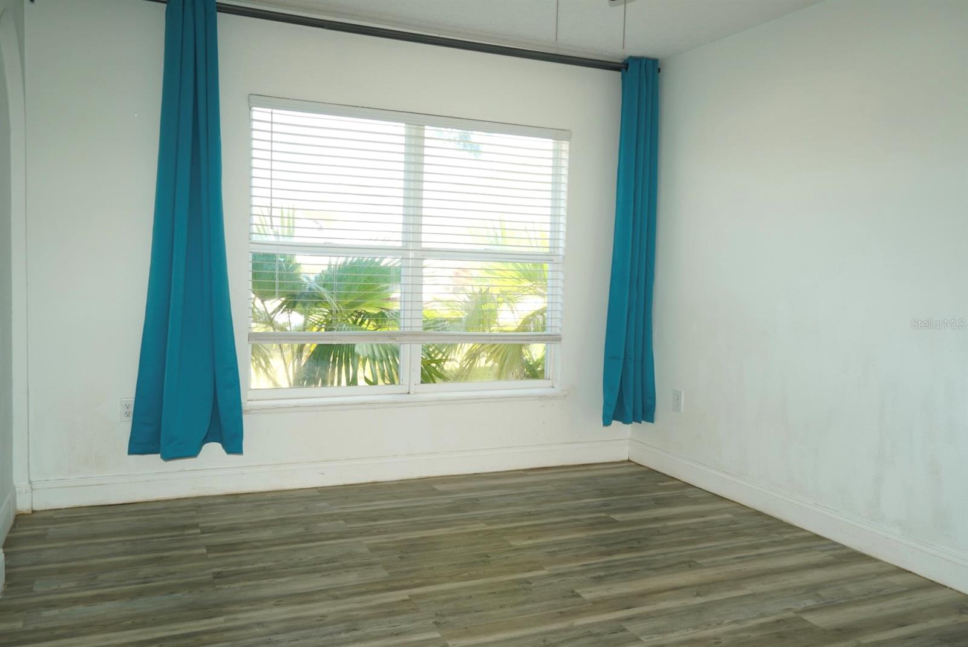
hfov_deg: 61.9
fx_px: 807
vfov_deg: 43.7
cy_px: 324
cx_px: 484
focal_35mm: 30
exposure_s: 1/60
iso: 100
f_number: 4.5
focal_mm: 30
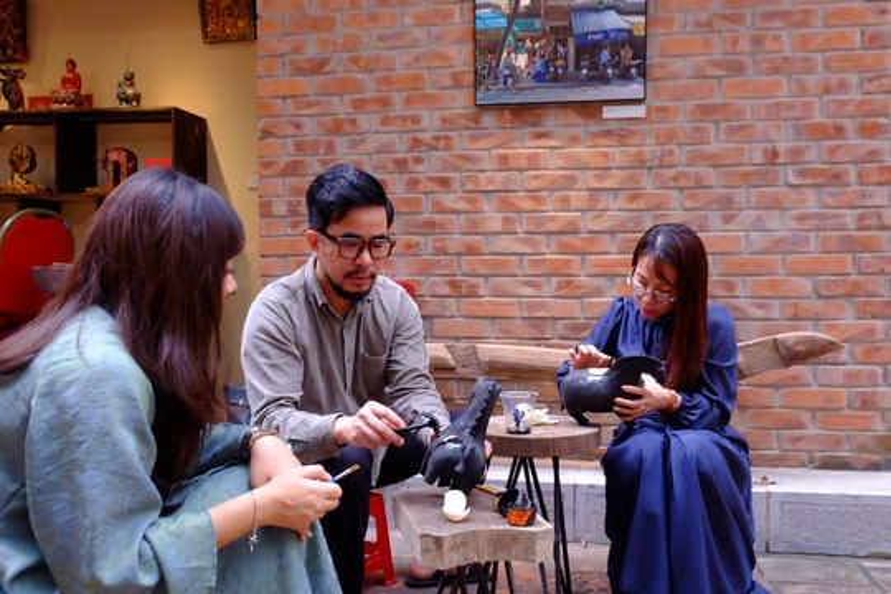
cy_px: 297
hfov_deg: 67.4
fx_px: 668
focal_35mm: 27
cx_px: 446
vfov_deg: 47.9
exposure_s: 1/450
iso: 3200
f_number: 4.5
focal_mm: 18.2
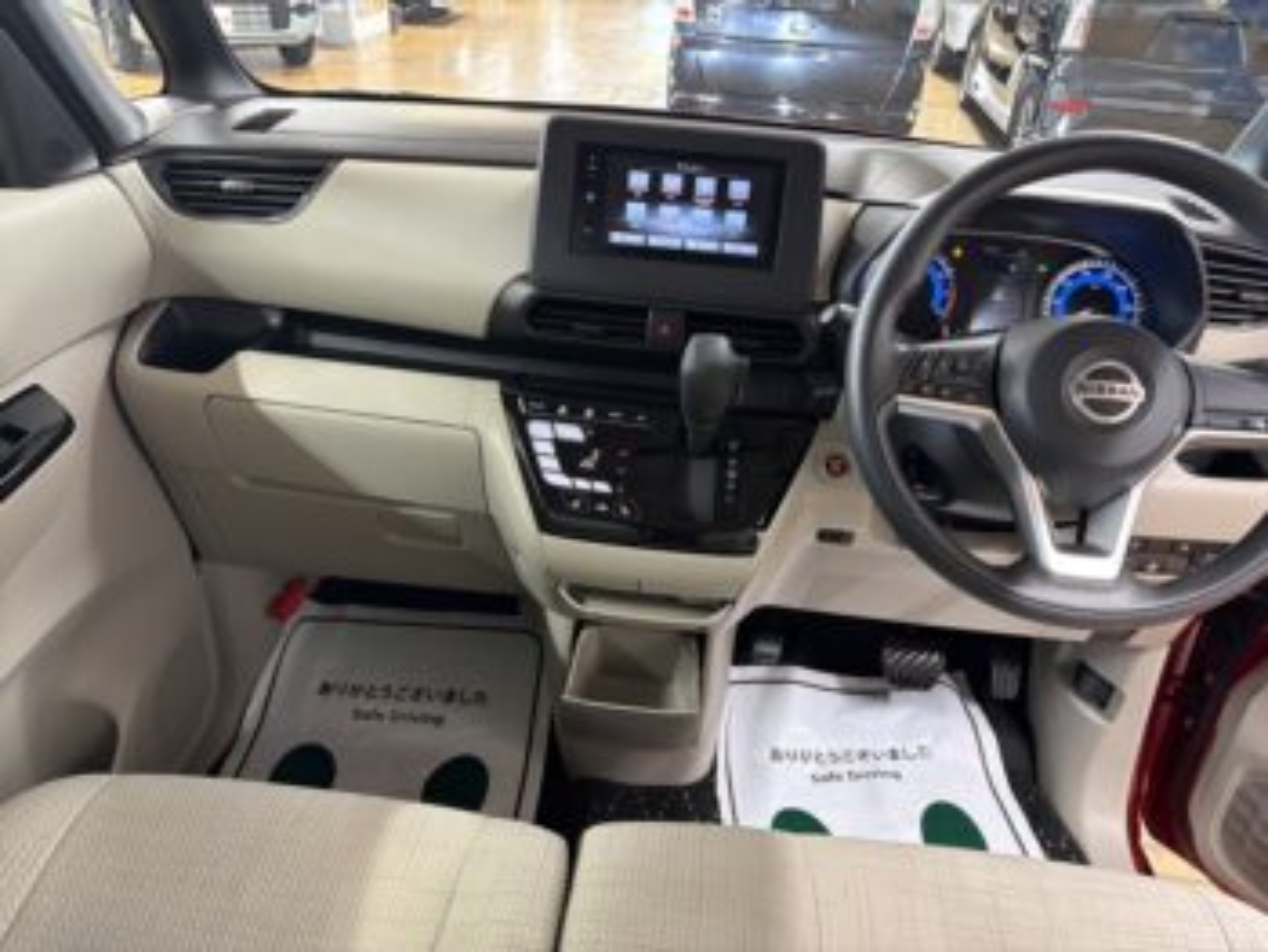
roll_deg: -2.8
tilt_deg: -31.7
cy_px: 476
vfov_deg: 53.1
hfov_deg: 67.3
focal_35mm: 26
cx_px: 634
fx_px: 953
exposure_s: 1/40
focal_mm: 5.96
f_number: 1.6
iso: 500
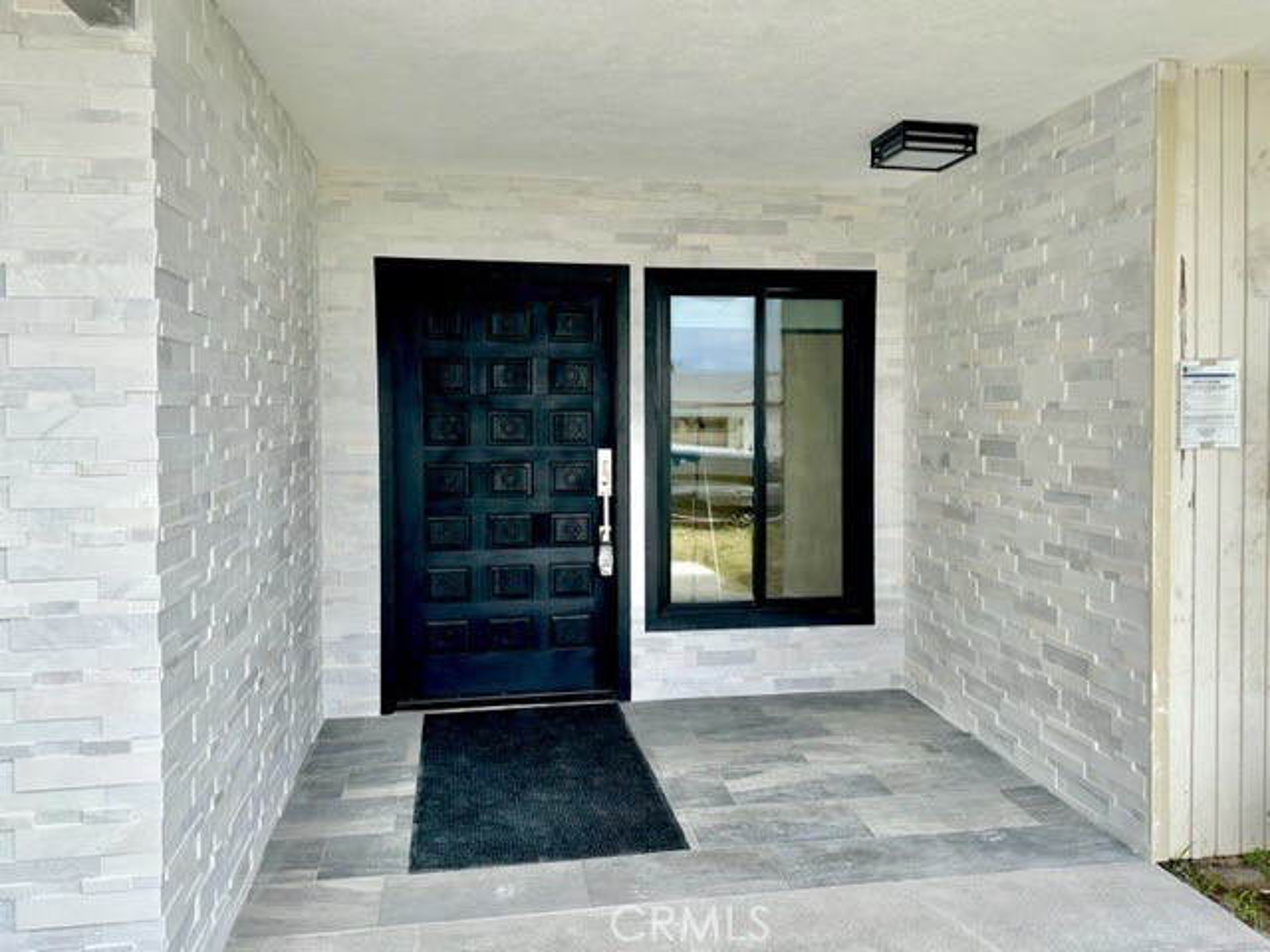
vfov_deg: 56.8
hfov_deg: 71.6
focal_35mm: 24
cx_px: 635
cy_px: 476
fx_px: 881
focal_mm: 6.86
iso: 80
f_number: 1.78
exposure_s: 1/1845
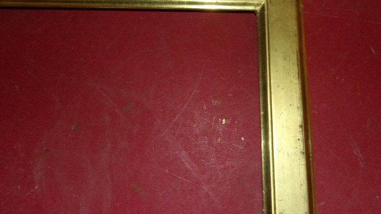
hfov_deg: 51.2
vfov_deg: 29.9
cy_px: 51
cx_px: 231
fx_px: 394
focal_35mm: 39
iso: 200
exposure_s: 1/34
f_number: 3.5
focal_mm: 4.5
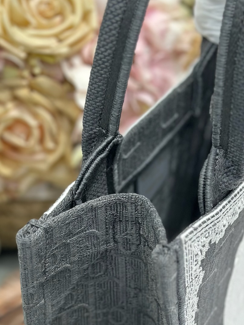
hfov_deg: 16.2
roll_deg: +0.5
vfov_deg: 21.3
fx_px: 855
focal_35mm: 91
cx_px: 126
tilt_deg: -41.1
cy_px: 265
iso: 64
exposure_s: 1/100
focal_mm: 6.86
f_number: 1.78
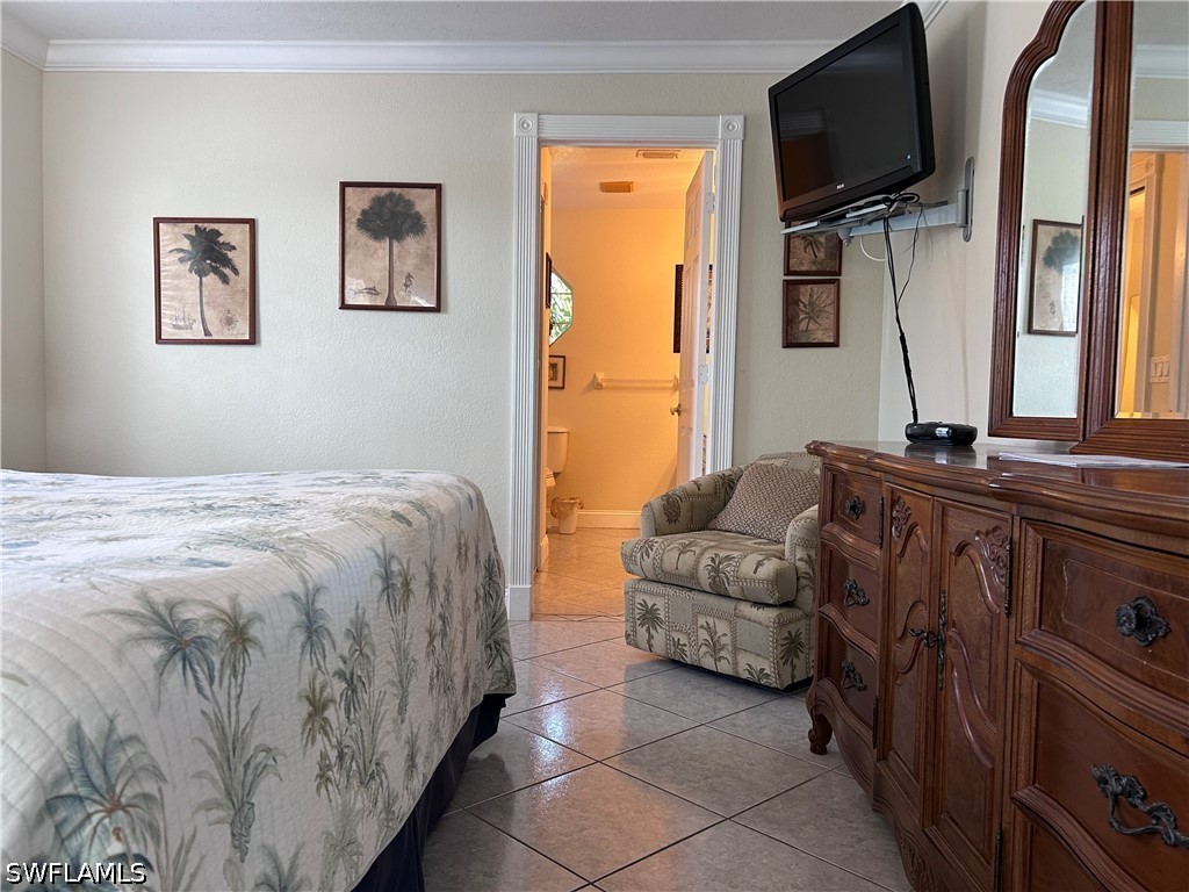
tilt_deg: -2.6
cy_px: 446
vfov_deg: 53.1
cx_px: 594
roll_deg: -1.0
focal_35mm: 26
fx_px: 893
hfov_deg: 67.3
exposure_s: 1/120
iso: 125
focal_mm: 5.7
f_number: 1.5
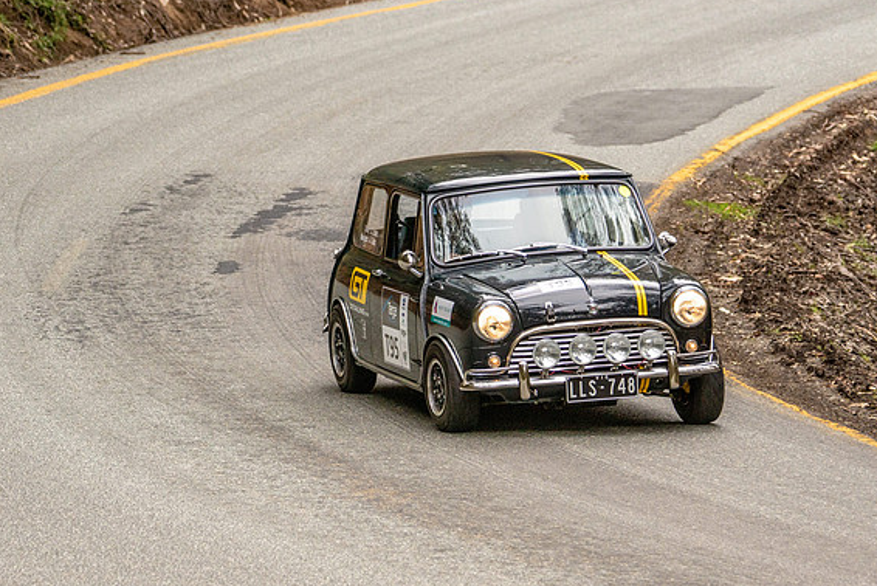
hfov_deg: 6.2
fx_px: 8092
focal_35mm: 332
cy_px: 292
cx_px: 445
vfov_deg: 4.1
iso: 400
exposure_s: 1/640
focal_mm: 200
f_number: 5
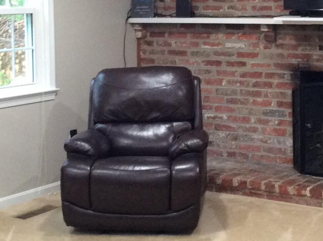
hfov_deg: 22.7
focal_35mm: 86
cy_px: 42
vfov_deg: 17.0
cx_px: 204
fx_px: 801
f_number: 2.4
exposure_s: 1/24
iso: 160
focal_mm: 3.3
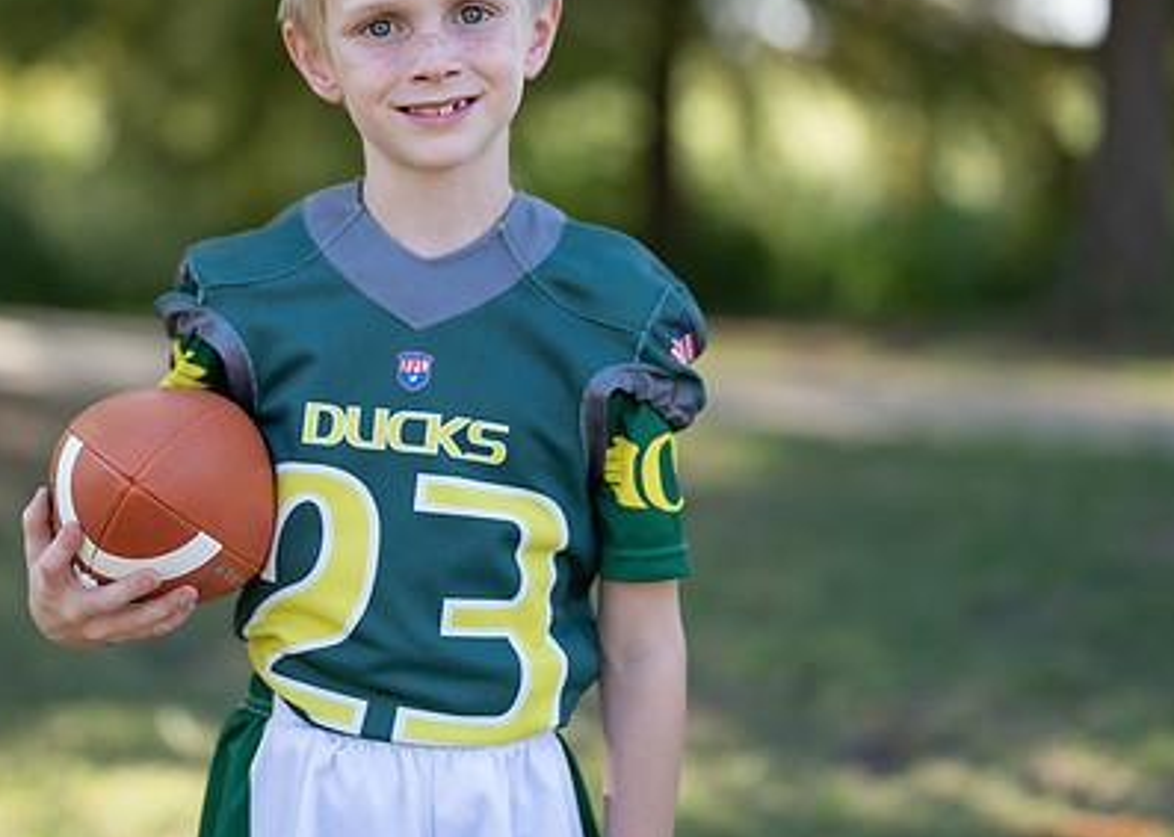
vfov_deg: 15.8
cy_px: 222
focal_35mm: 90
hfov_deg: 22.1
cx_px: 453
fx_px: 2999
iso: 100
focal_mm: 50
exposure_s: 1/1250
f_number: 1.2
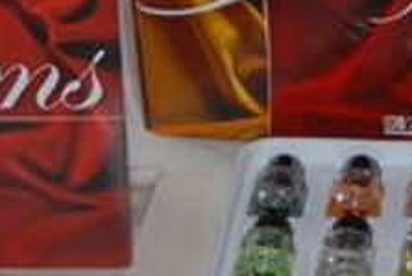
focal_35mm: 195
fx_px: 2236
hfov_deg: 10.4
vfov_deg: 7.0
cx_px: 443
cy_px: -7
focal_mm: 29
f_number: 4.2
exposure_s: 1/60
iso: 200
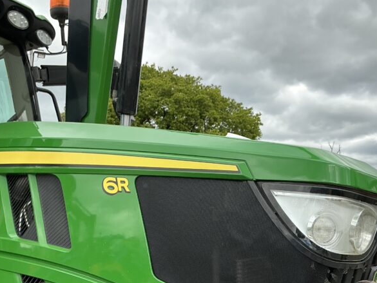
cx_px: 189
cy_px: 242
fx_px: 534
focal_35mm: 49
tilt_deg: +2.4
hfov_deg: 38.9
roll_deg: +1.1
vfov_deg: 28.8
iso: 25
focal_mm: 3
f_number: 1.8
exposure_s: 1/650
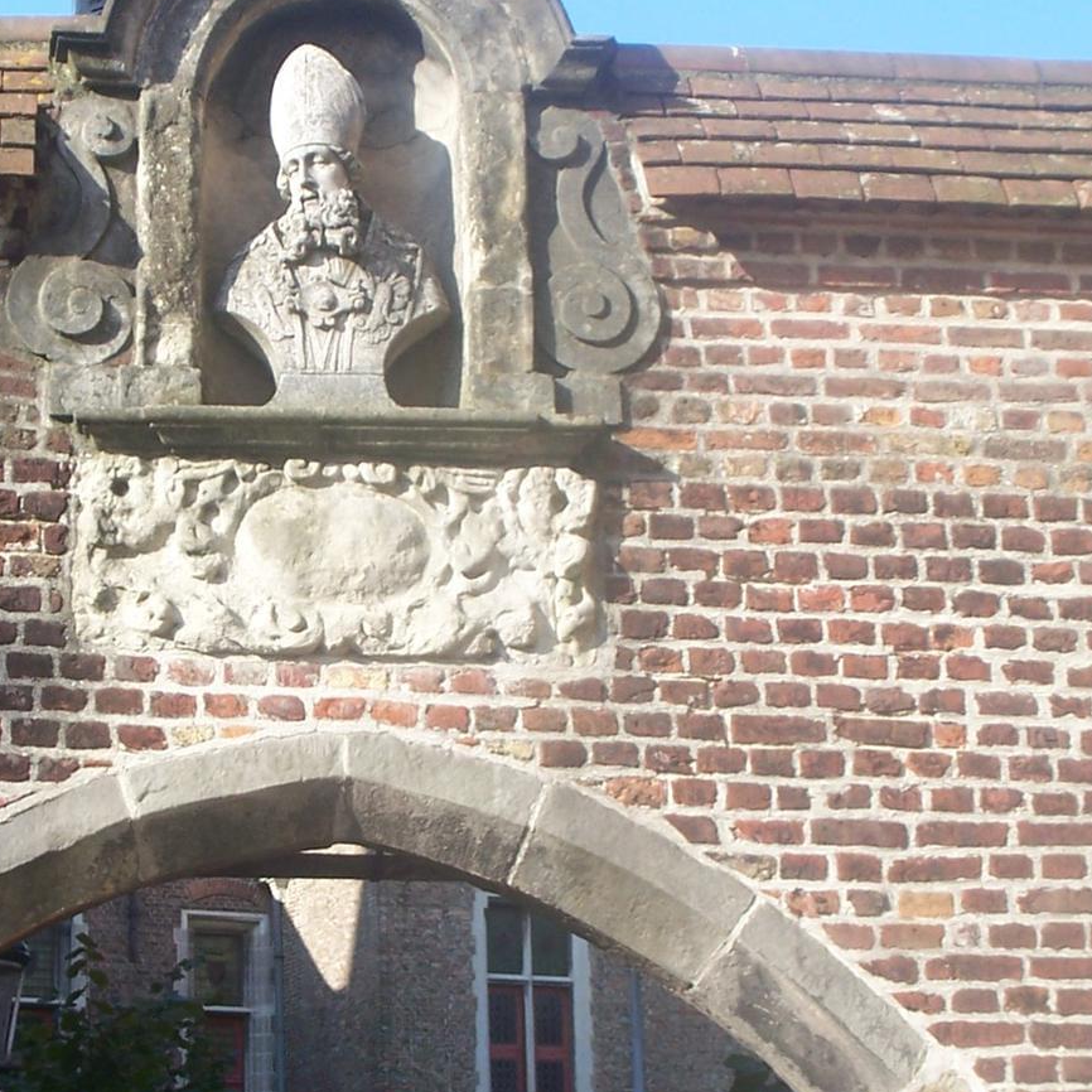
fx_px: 3426
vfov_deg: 18.1
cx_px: 294
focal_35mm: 96
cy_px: 625
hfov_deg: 18.0
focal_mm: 8
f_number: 4
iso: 64
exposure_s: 1/200
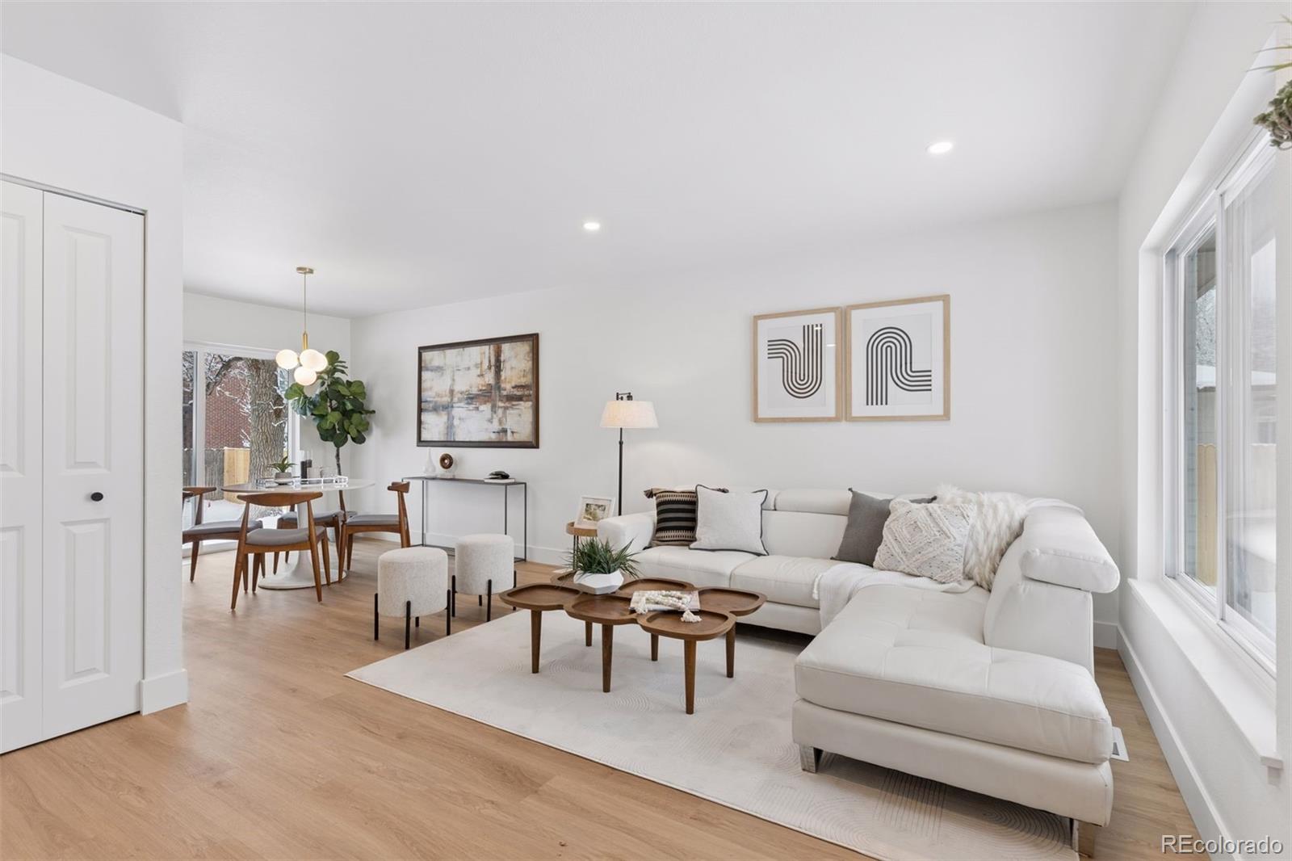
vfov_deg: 70.4
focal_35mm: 17
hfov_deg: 93.3
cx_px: 646
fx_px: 610
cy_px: 430
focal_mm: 17
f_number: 9
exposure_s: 1/40
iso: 400
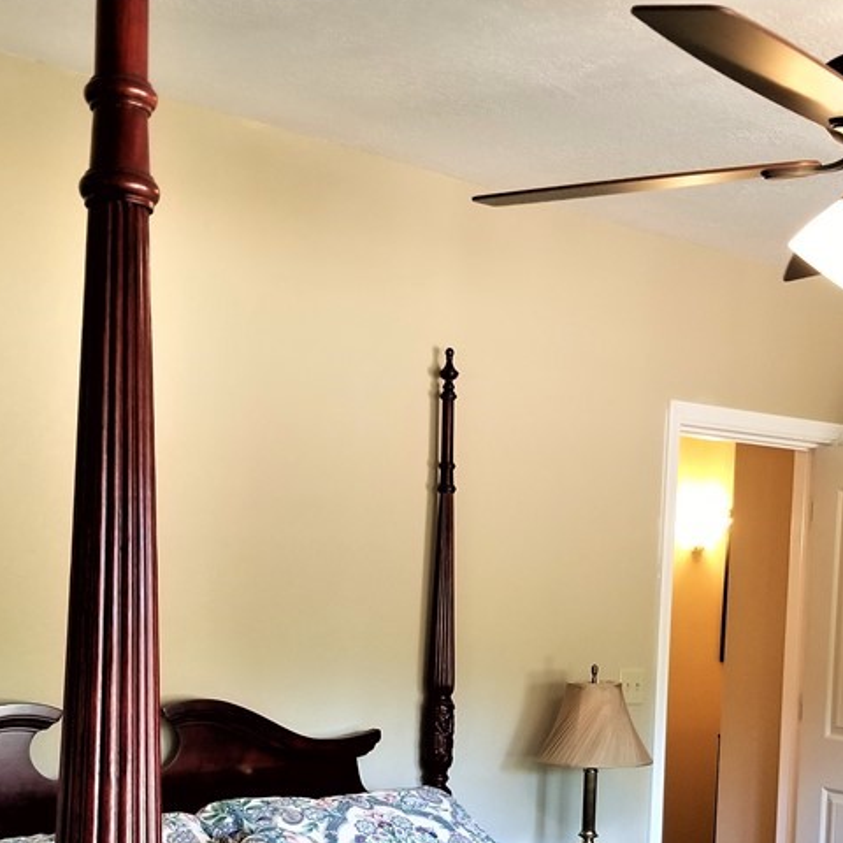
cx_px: 467
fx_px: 1350
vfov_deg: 33.8
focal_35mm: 49
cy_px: 662
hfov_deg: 34.6
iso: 200
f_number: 1.7
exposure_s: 1/30
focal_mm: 4.3
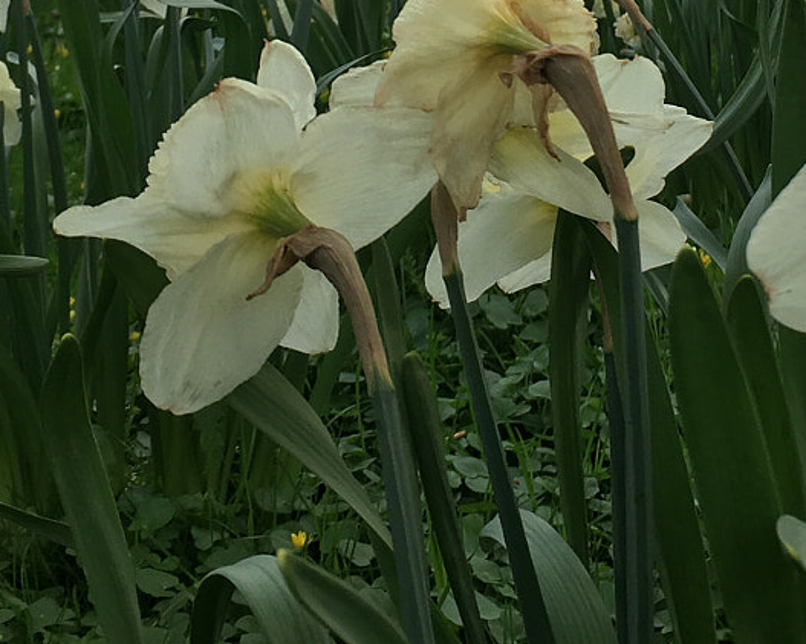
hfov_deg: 22.2
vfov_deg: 17.2
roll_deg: -0.9
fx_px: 2050
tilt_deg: -4.7
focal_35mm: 86
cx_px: 515
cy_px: -70
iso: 25
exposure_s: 1/323
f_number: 2.2
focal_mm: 4.15
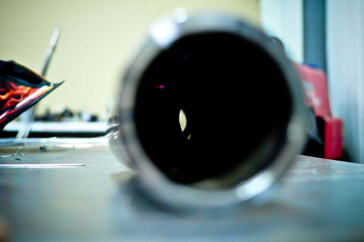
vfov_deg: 25.7
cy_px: 121
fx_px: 530
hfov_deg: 37.9
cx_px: 182
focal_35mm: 52
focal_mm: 35
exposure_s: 1/40
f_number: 2.8
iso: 1600
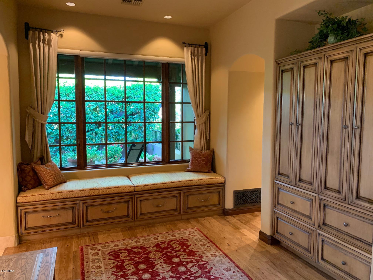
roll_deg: -0.1
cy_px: 140
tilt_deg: -5.4
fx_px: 280
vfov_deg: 53.1
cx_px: 186
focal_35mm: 26
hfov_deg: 67.3
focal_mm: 4.25
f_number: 1.8
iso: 320
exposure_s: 1/40
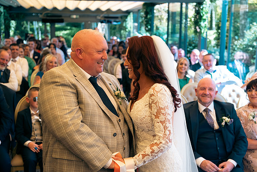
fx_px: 357
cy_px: 89
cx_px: 133
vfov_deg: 27.0
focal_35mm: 50
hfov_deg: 39.6
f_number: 3.5
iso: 250
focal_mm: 48
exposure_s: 1/250
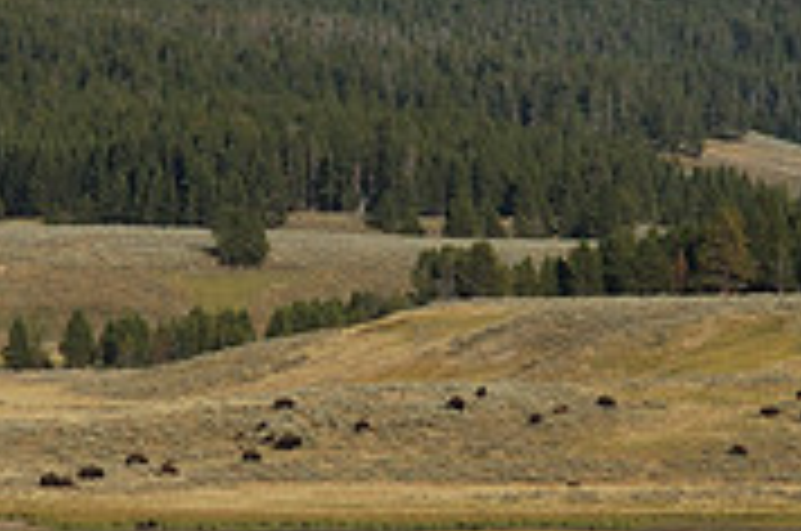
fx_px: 7618
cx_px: 495
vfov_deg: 4.0
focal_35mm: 343
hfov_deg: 6.0
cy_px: 310
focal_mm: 70
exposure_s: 1/200
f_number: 7.1
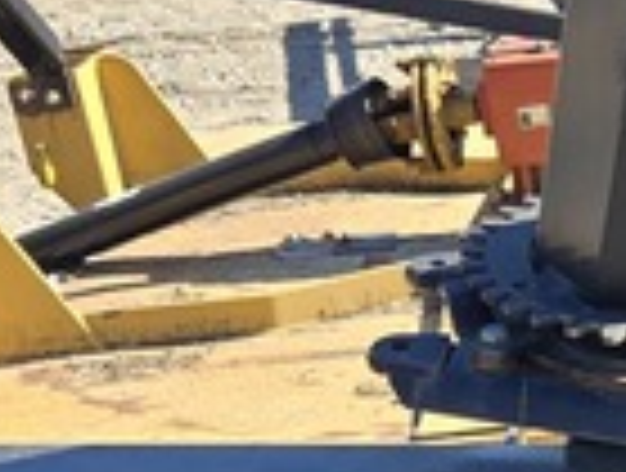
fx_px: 2393
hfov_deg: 14.0
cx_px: 937
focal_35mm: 132
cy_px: 441
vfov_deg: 11.2
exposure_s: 1/711
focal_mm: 5.4
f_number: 1.8
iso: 25
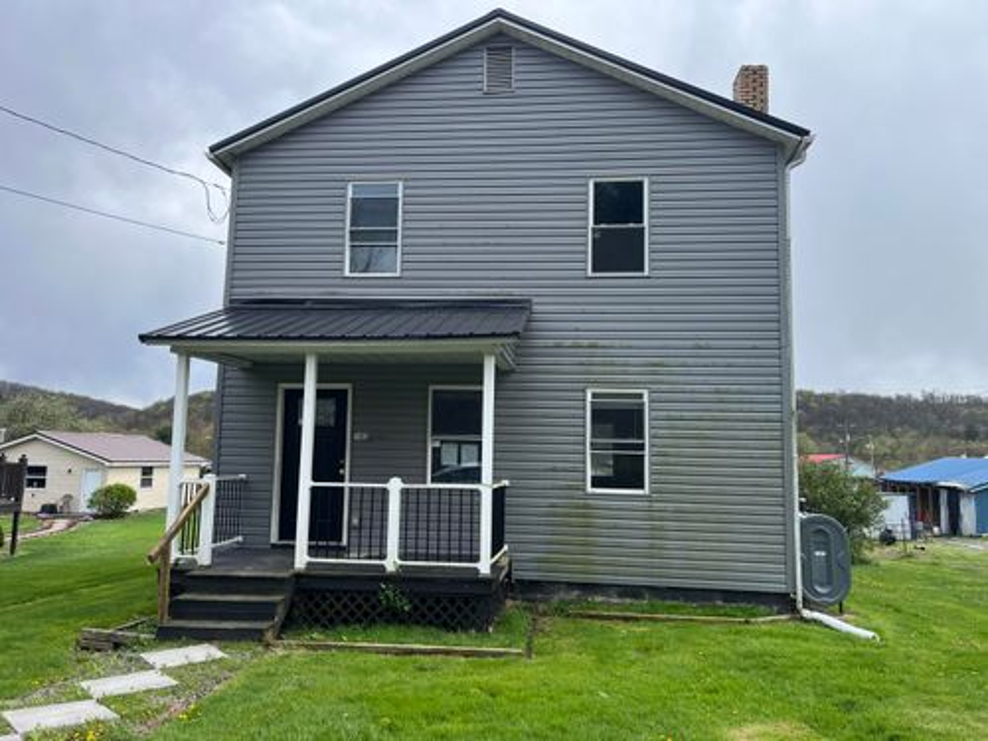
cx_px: 494
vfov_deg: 53.1
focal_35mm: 26
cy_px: 370
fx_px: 742
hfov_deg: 67.3
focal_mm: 5.1
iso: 50
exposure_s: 1/2137
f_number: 1.6
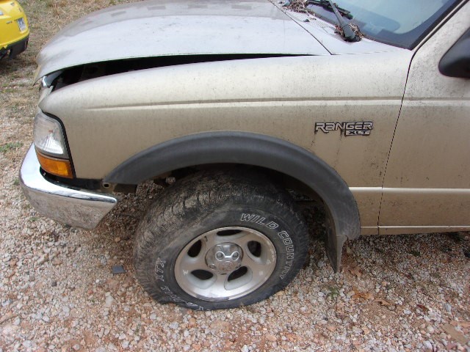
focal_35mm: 27
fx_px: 367
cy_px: 176
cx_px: 235
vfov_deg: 51.4
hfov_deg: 65.3
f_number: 3
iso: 80
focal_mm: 4.9
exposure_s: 1/56
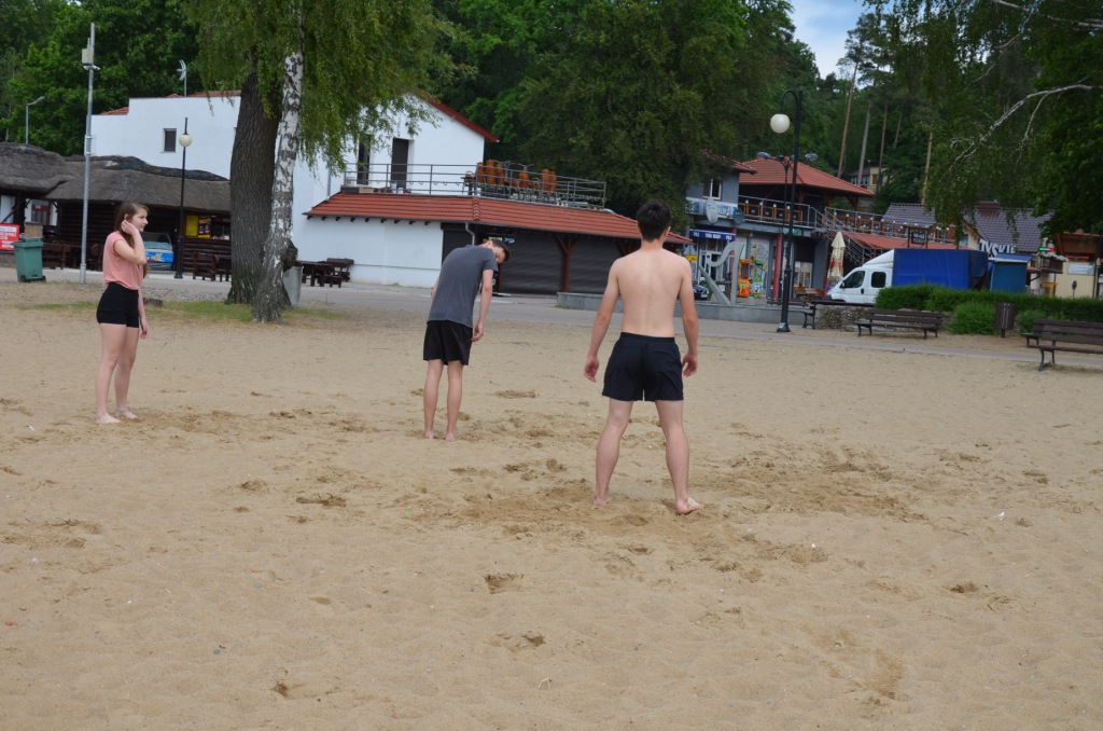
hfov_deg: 35.1
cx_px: 552
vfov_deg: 23.7
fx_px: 1743
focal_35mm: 57
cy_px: 366
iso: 125
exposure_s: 1/250
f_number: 8
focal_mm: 38
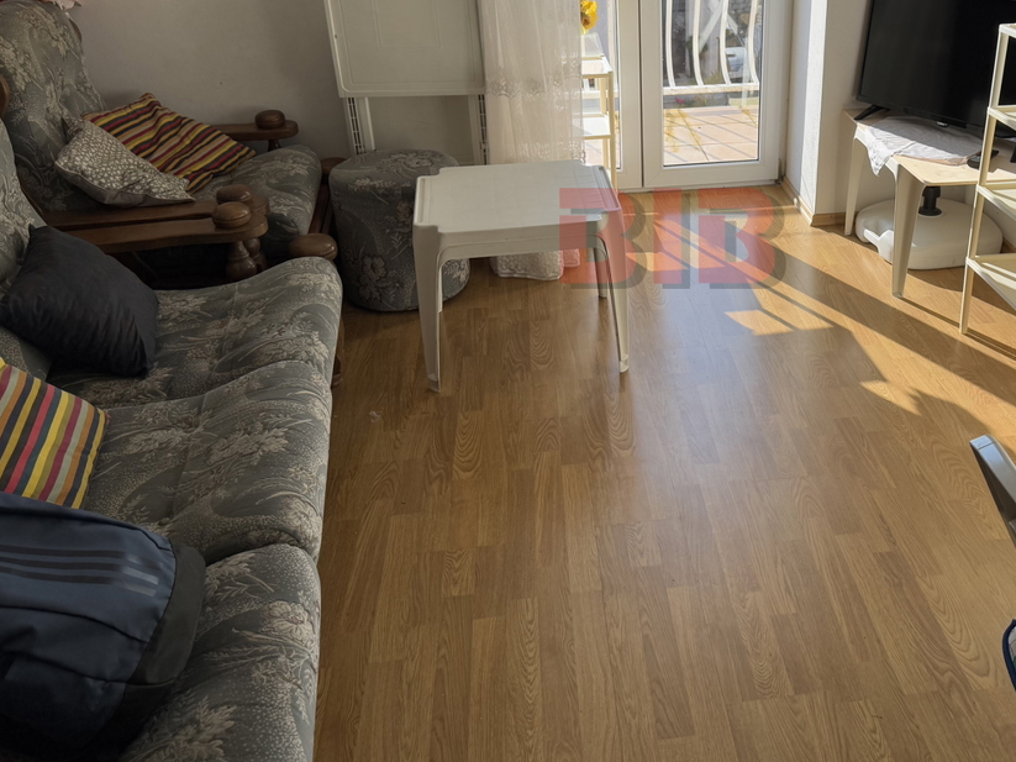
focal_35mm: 35
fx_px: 1027
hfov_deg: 51.7
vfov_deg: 40.1
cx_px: 673
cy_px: 238
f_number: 1.78
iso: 80
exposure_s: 1/1172
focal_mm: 6.76
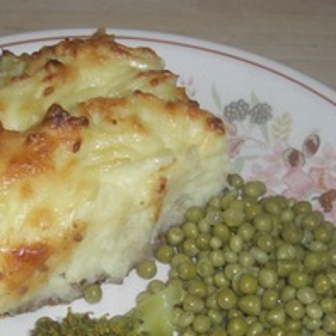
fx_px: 670
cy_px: 226
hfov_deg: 28.0
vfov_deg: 28.0
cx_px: 111
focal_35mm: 61
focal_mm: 7.9
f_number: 2.8
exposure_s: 1/60
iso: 80
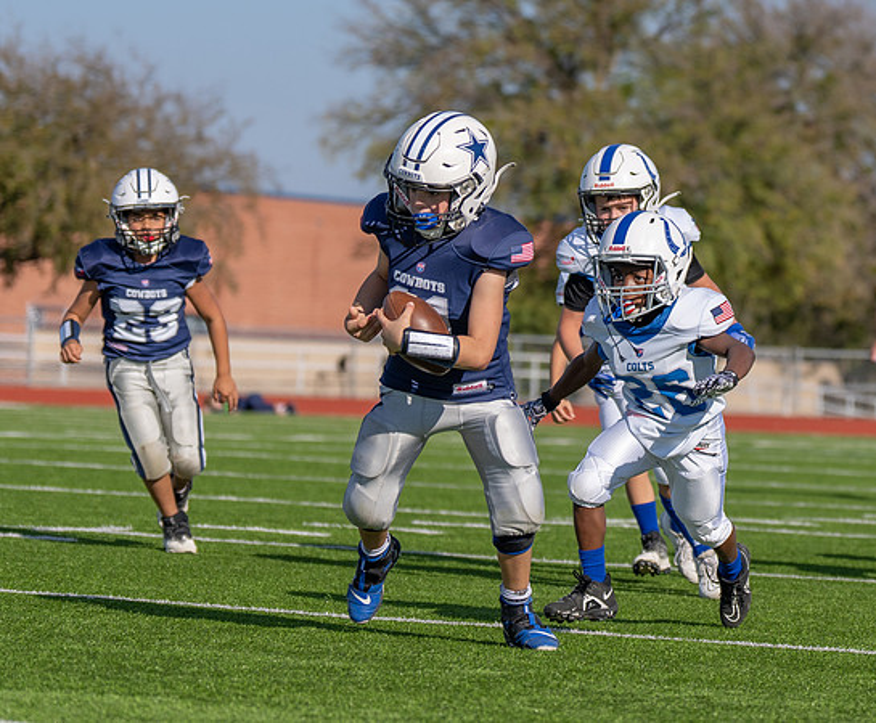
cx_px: 698
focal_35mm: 206
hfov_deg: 9.3
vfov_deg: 7.7
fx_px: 5402
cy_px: 374
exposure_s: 1/2500
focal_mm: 96
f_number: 2.8
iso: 100
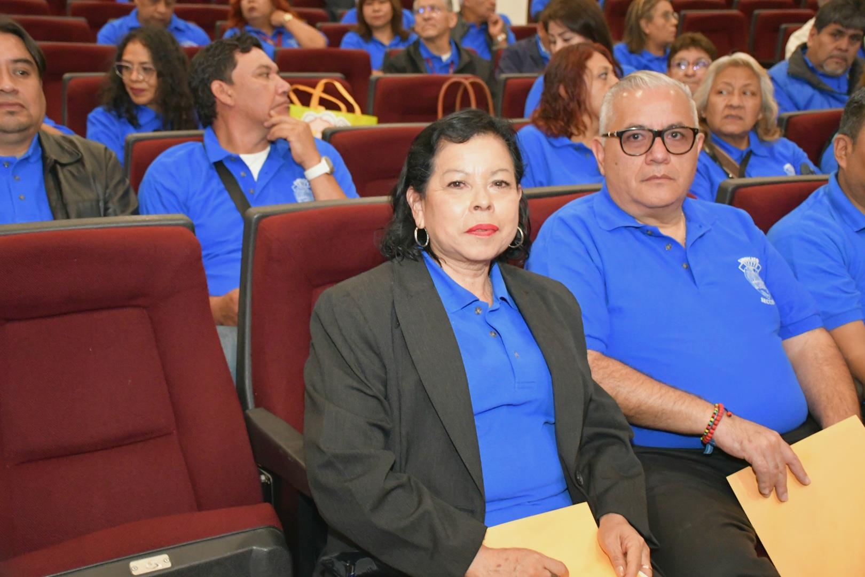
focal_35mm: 45
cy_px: 288
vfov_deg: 29.9
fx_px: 1081
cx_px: 432
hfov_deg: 43.6
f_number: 4
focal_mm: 30
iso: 6400
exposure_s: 1/60.2
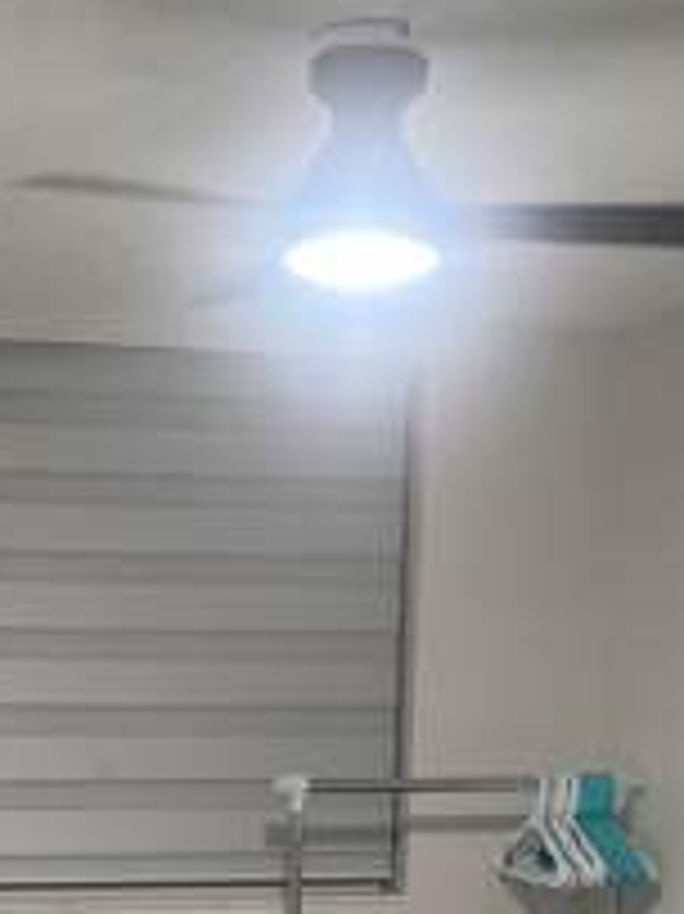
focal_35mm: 82
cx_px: 122
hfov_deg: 17.8
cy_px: 1139
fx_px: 2163
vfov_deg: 21.8
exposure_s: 1/60
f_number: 1.6
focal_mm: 5.1
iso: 400
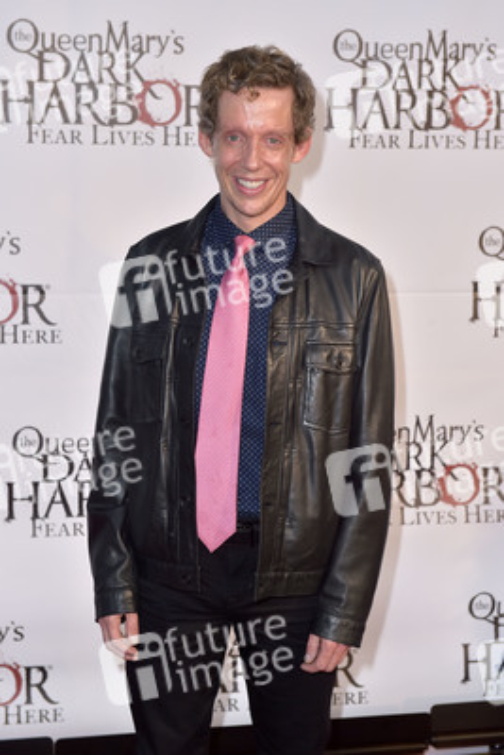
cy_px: 378
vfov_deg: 28.8
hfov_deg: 19.5
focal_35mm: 70
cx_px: 252
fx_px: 1469
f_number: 5.6
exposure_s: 1/250
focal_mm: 70
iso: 320
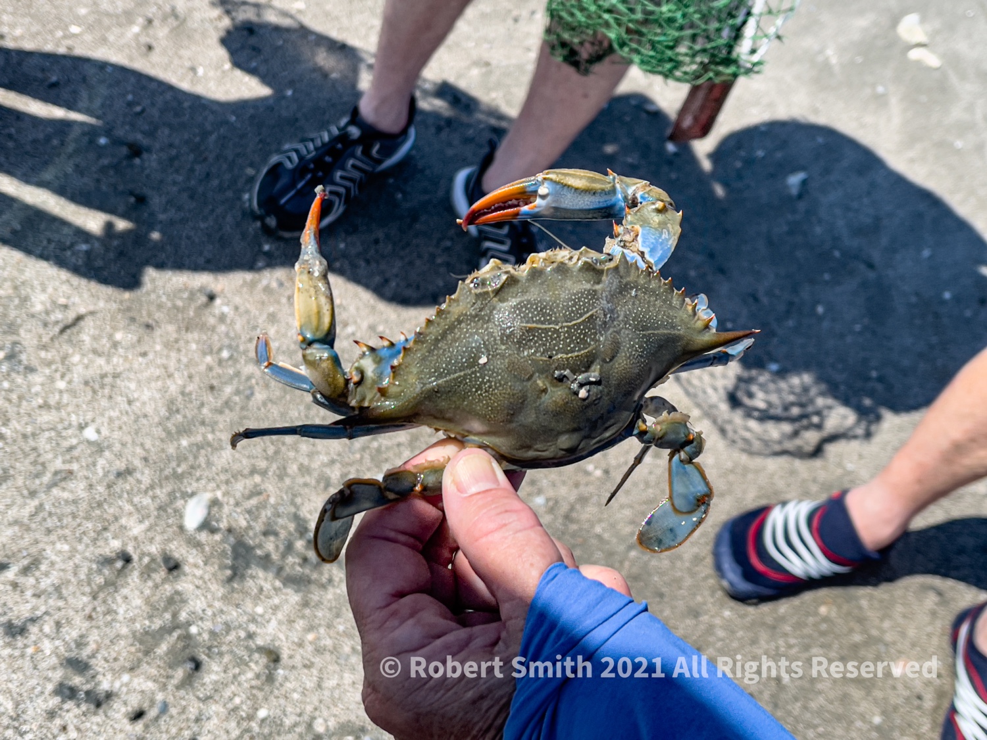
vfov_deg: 53.1
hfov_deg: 67.3
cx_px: 494
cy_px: 370
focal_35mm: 26
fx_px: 741
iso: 32
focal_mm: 5.1
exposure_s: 1/2800
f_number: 1.6
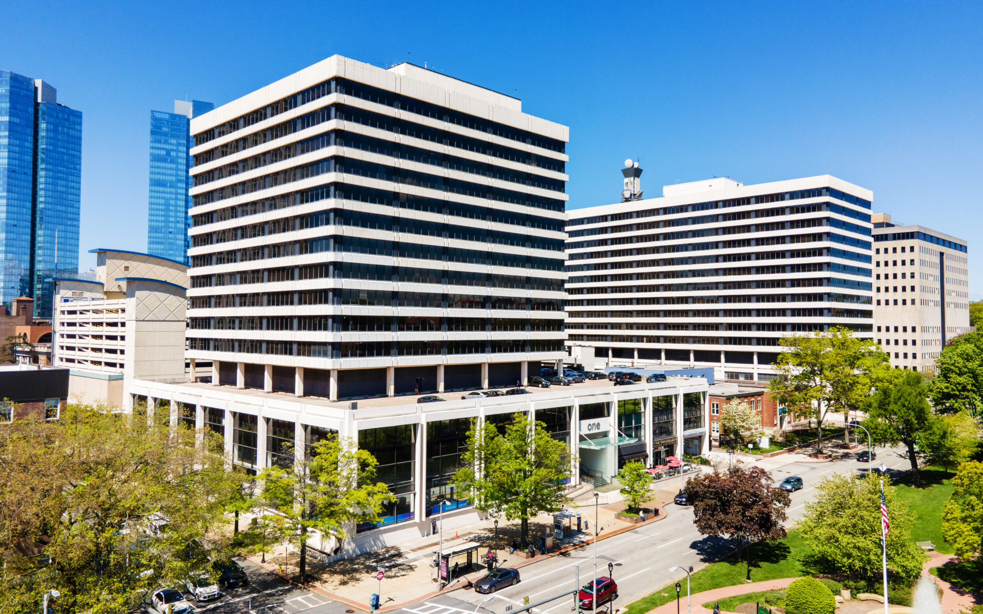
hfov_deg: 70.4
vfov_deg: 47.6
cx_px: 500
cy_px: 290
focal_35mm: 26
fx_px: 697
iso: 100
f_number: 2.8
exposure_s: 1/730
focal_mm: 4.5
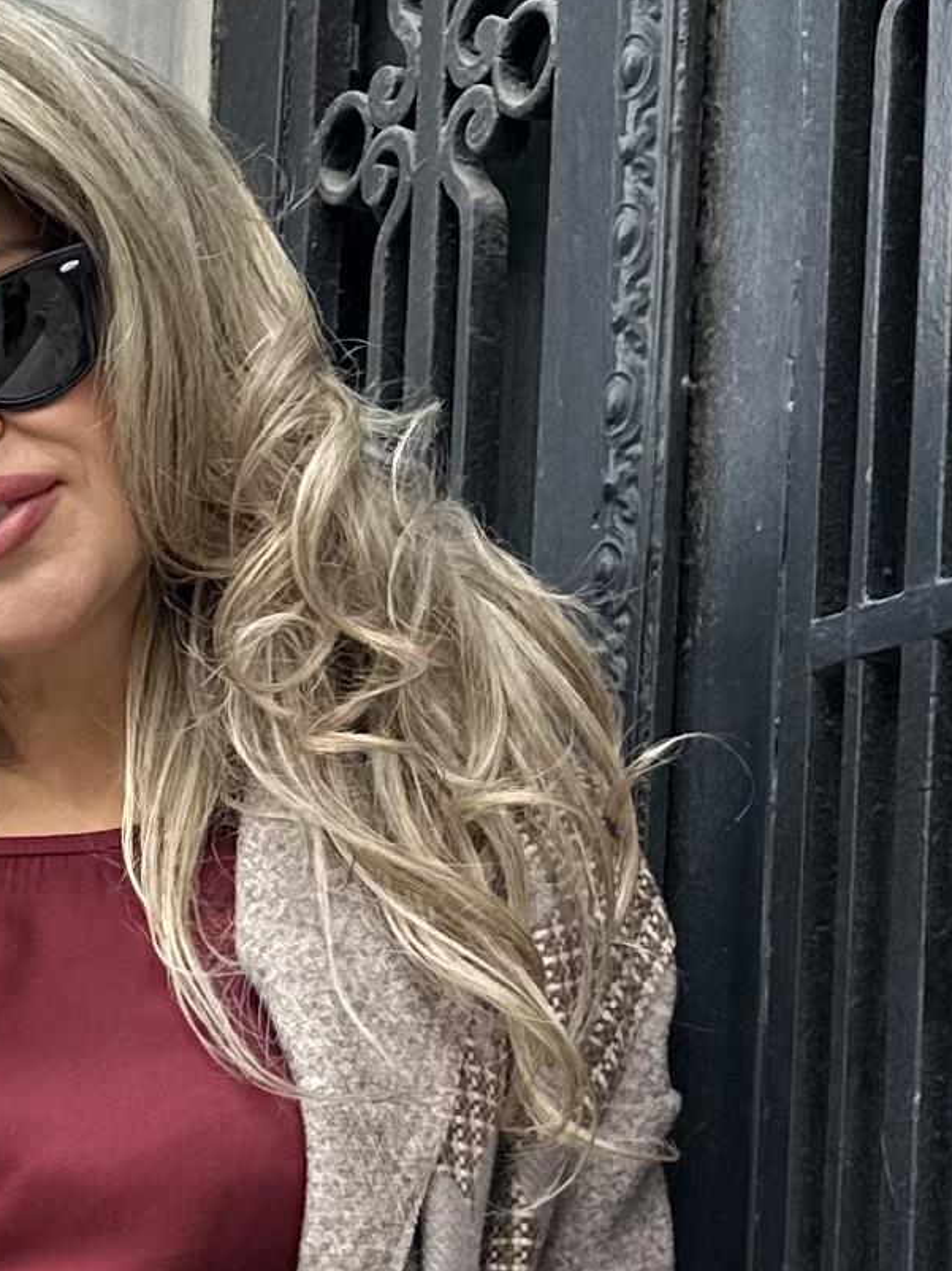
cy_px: 2084
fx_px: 4146
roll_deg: -3.7
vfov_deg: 15.6
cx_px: 117
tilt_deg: -0.5
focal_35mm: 113
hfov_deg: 13.0
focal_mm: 6.86
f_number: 1.78
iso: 64
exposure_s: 1/233
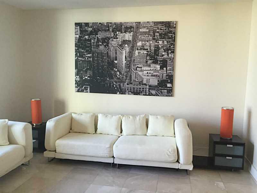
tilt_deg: -6.9
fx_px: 215
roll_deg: -2.2
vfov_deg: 48.2
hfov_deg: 61.7
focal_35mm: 29
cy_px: 96
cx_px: 128
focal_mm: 4.15
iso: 64
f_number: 2.2
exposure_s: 1/30
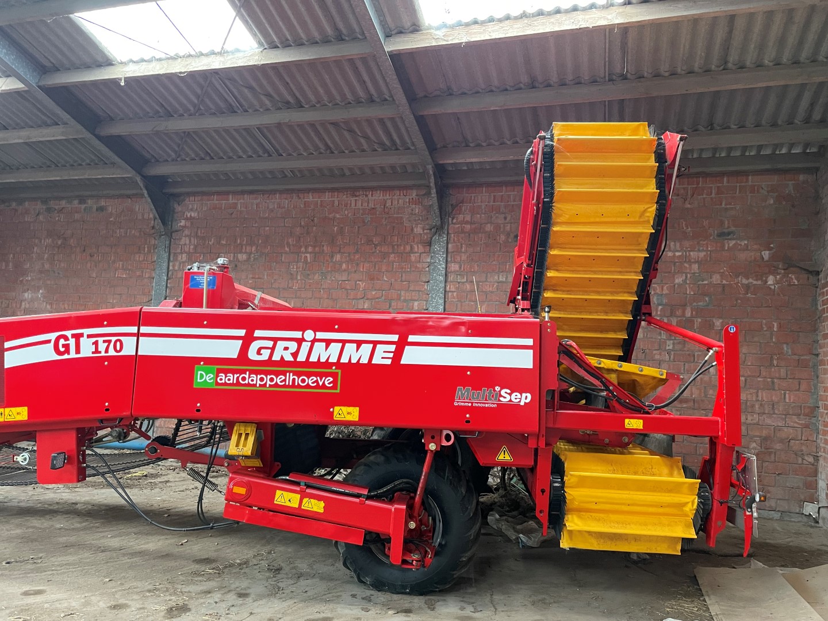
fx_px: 622
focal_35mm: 26
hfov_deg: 67.3
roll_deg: -3.6
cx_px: 414
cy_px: 310
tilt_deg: +5.6
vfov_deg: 53.1
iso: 500
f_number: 1.6
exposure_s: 1/54
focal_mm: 4.2
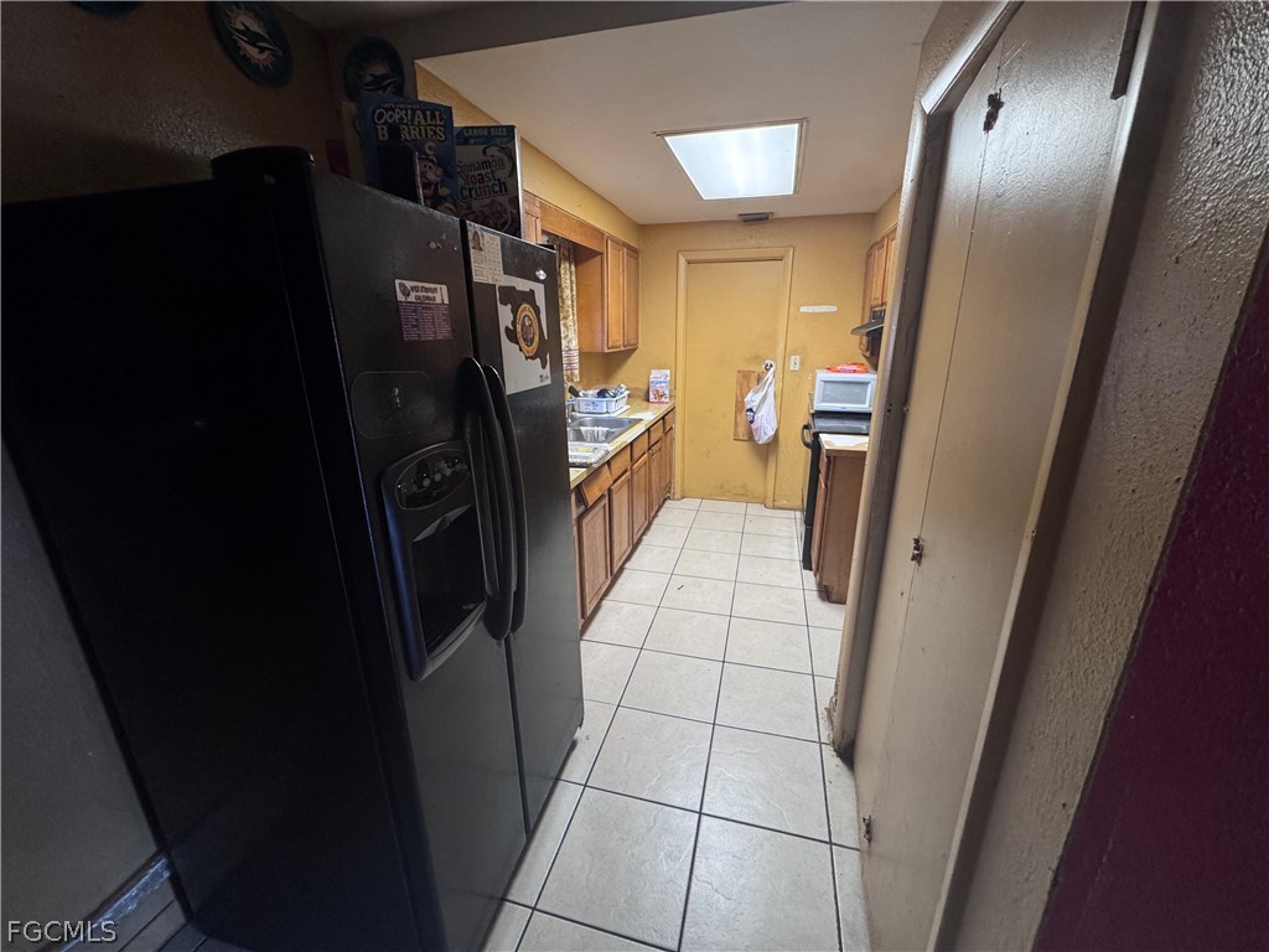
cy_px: 476
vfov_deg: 85.7
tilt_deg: -16.9
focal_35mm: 14
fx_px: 513
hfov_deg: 102.1
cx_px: 634
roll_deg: -0.1
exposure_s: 1/120
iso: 320
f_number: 2.2
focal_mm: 2.22
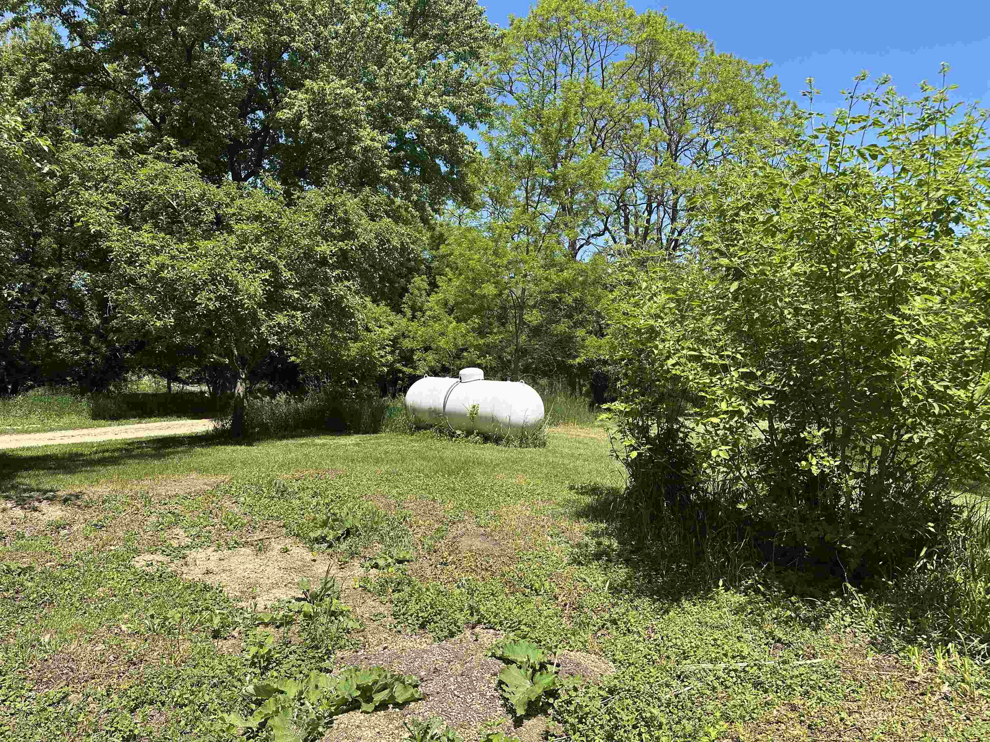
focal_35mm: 24
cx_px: 495
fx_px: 686
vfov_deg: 56.8
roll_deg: -0.8
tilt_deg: +0.4
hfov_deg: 71.6
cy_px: 371
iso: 80
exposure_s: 1/2469
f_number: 1.78
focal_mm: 6.86
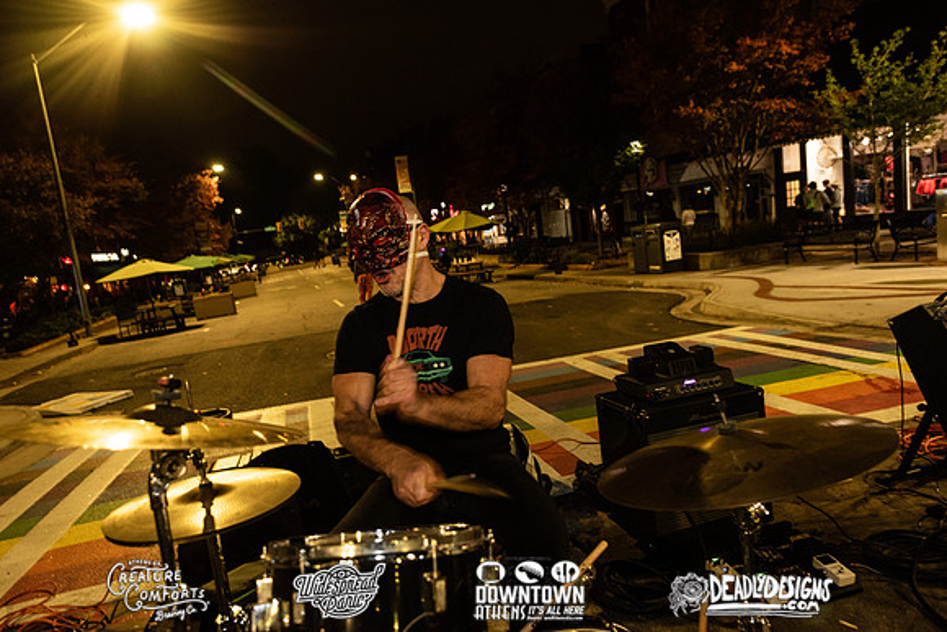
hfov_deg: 73.7
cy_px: 316
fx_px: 631
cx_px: 474
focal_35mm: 24
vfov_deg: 53.2
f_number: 3.5
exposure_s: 1/60
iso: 2000
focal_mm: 24
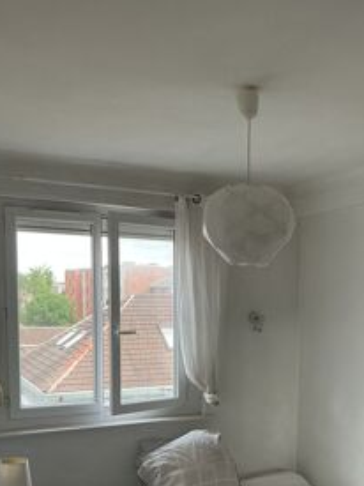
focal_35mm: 45
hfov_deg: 31.7
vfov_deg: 41.0
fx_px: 631
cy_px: 360
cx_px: 263
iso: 32
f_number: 1.8
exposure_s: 1/100
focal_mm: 3
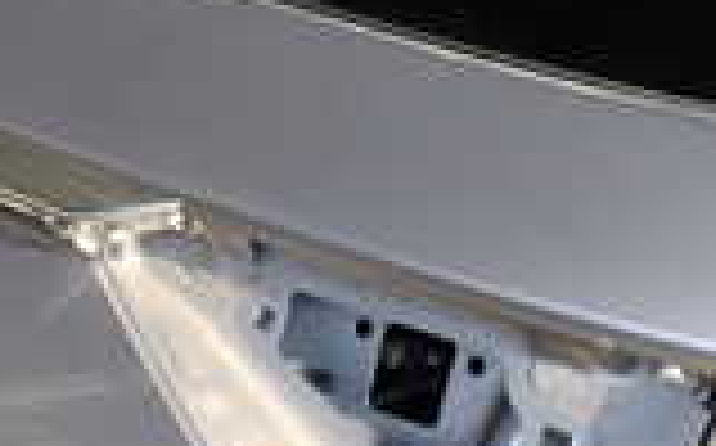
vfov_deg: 10.9
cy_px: 122
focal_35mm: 120
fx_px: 2339
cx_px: 194
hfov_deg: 17.3
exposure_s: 1/125
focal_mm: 5.4
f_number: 3.2
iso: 100
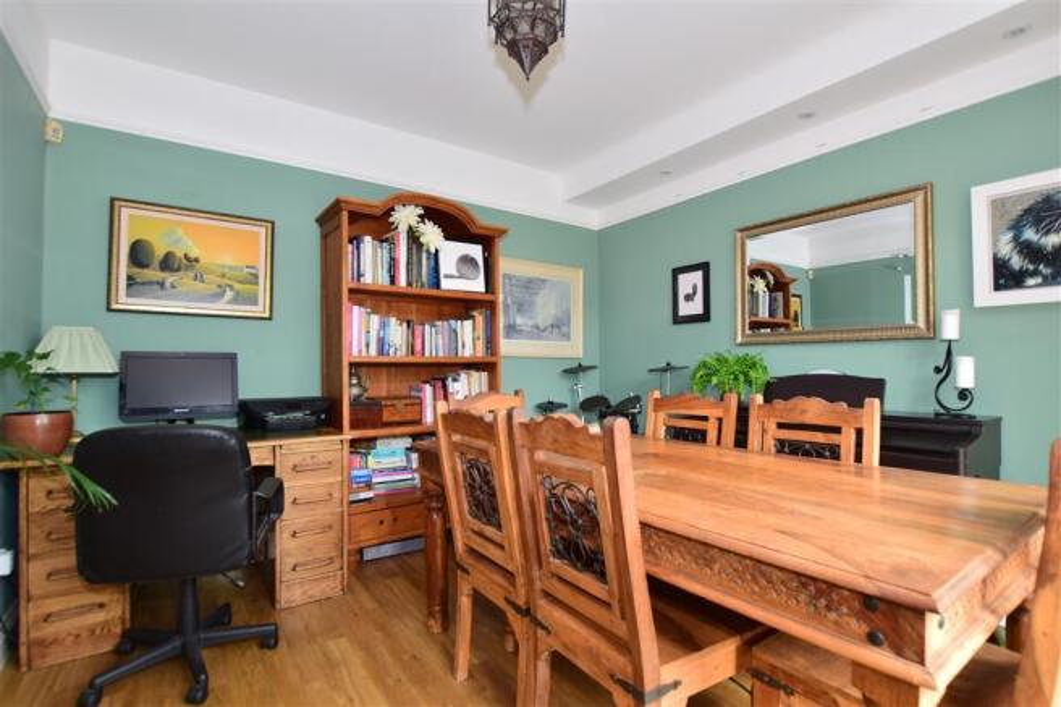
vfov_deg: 77.3
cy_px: 354
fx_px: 442
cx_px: 530
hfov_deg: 100.4
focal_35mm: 15
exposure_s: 1/20
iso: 200
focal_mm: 10
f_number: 5
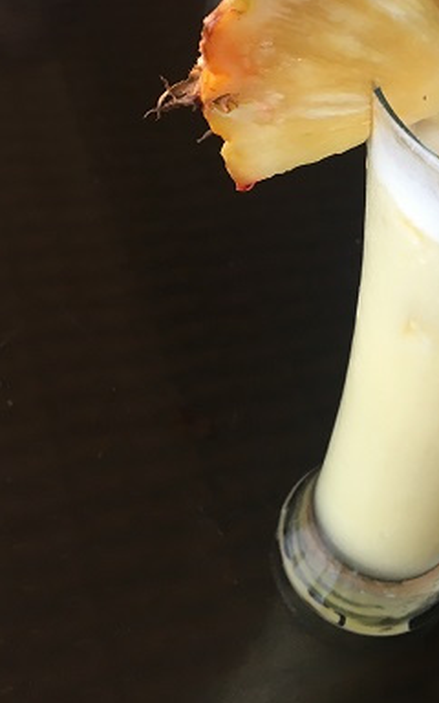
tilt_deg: -40.8
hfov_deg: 24.5
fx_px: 995
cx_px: 341
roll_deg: -16.4
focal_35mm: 52
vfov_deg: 38.4
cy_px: 236
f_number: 2.2
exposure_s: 1/40
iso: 25
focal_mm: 4.15
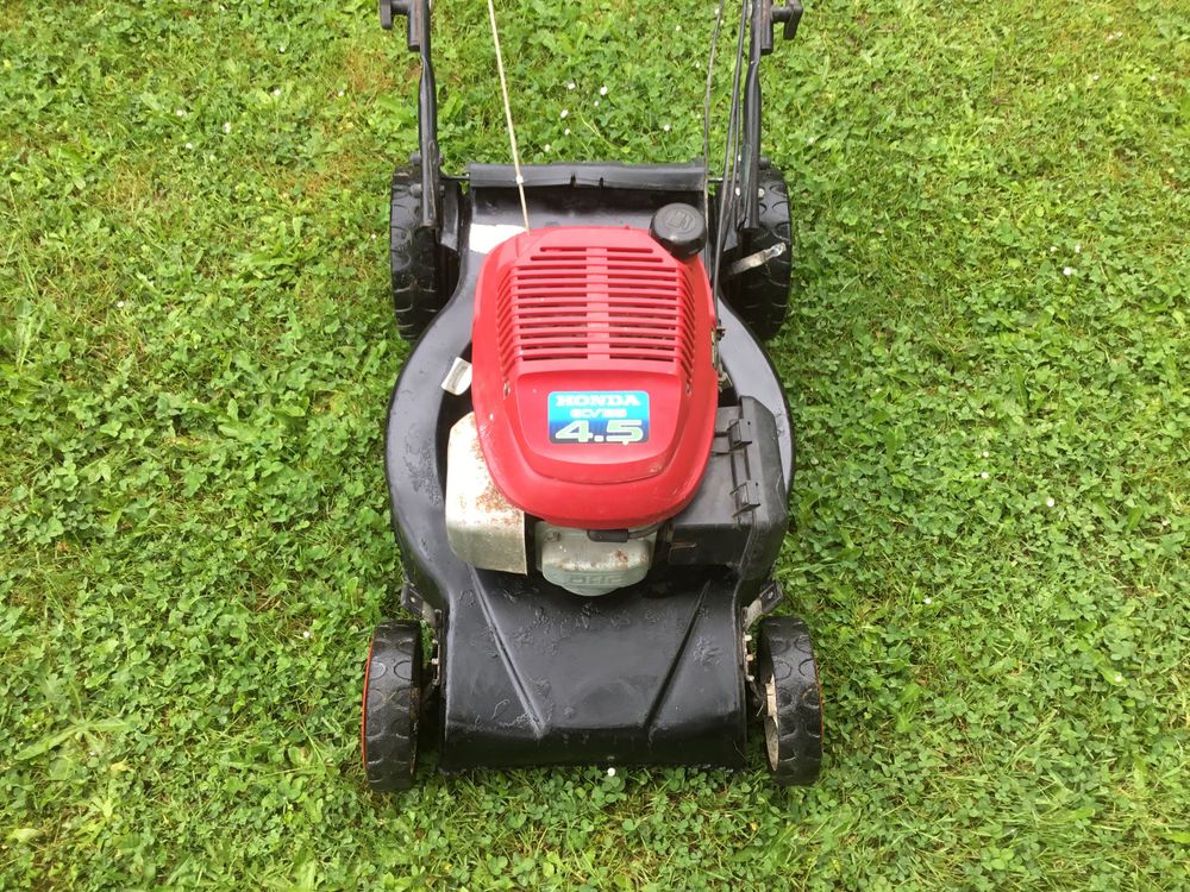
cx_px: 595
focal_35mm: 31
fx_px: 1066
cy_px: 446
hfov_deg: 58.4
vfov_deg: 45.4
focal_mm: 3.3
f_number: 2.4
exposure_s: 1/50
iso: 25
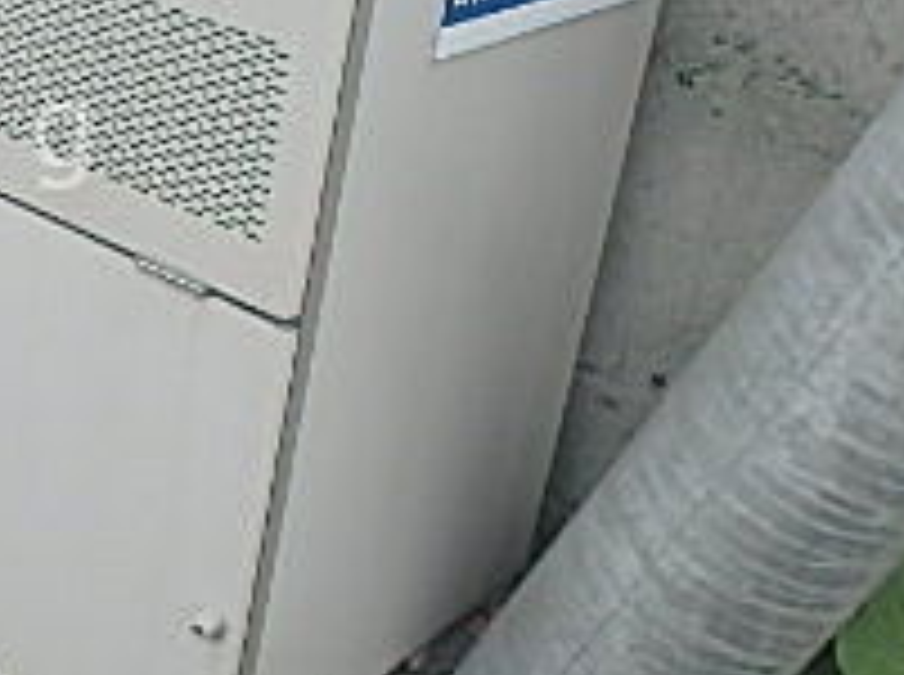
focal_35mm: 67
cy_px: 135
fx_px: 1747
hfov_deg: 25.8
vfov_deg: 21.6
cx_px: -193
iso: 125
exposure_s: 1/500
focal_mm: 3.7
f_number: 3.5
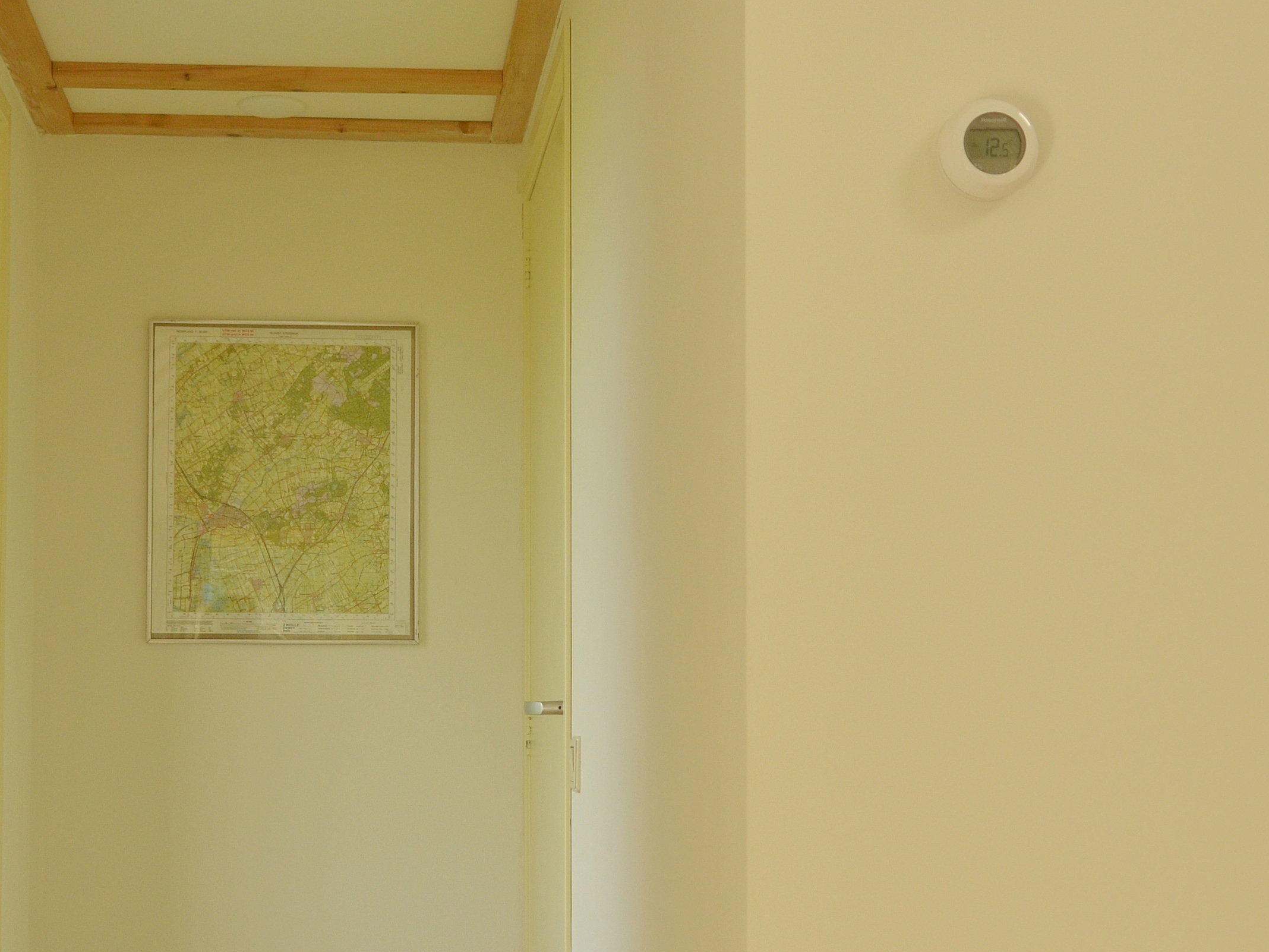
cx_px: 484
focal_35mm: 63
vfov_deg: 23.2
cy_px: 616
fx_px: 2313
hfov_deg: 30.6
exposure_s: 1/60
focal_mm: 19
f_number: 4.5
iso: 320
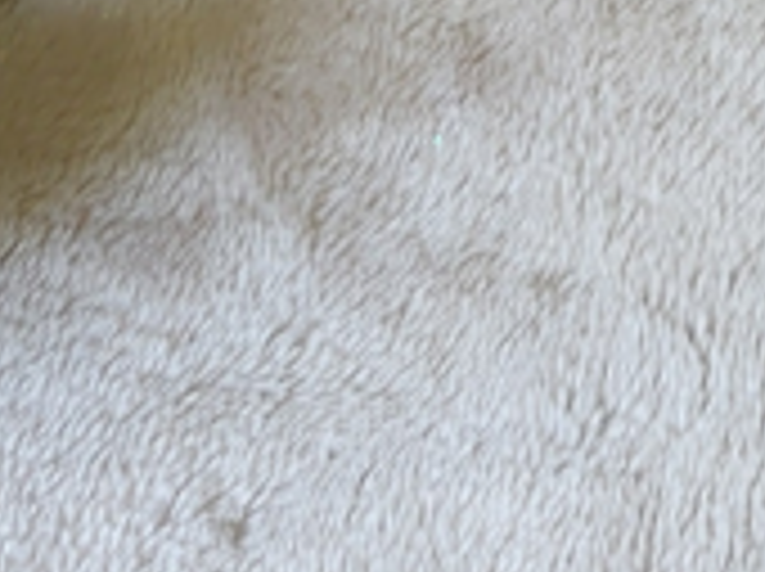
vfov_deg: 9.3
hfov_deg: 14.0
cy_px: -926
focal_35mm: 138
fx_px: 3045
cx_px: 882
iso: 160
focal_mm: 5.4
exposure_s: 1/60
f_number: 1.8
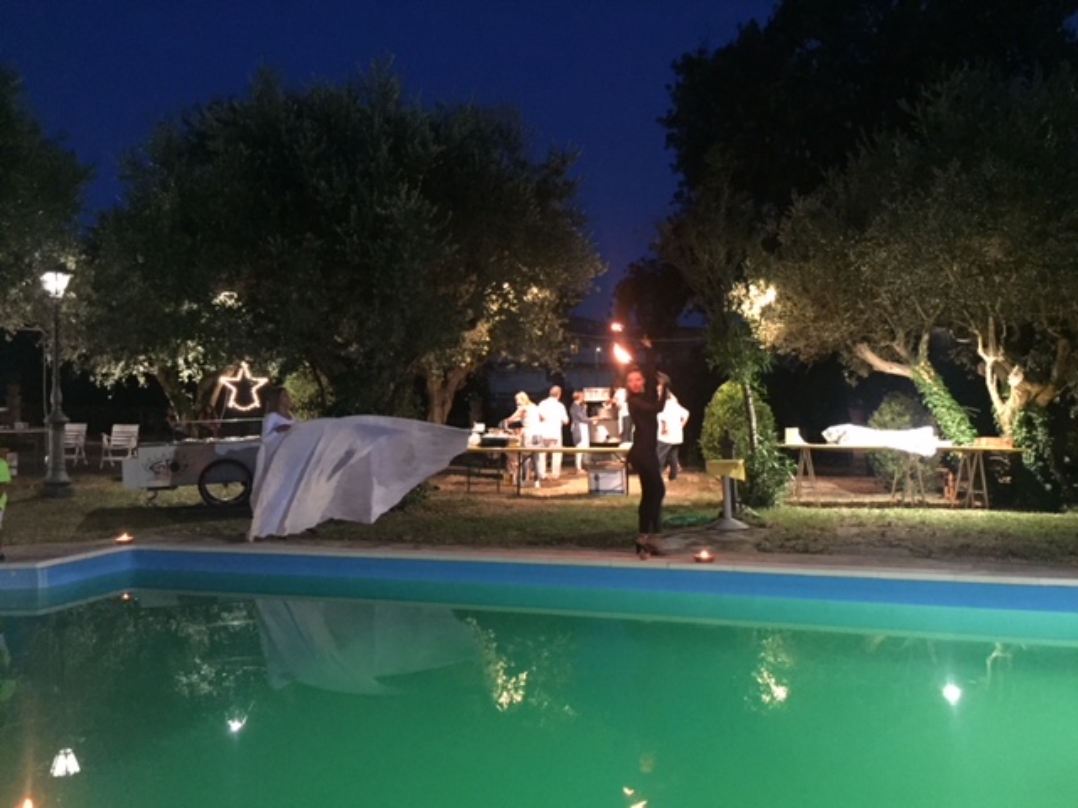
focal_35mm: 29
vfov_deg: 48.2
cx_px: 539
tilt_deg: +0.4
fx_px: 903
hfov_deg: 61.7
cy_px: 404
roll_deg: +0.8
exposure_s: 1/17
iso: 400
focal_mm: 4.15
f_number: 2.2
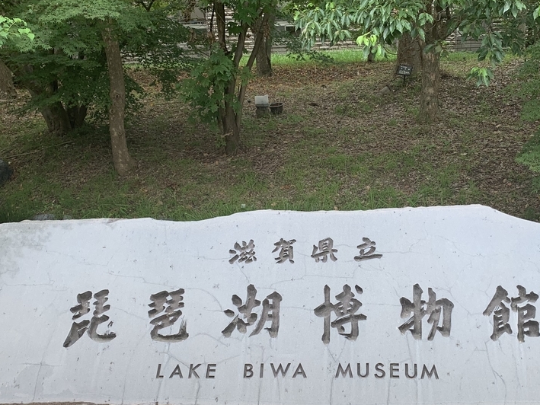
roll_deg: +2.7
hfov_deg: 42.7
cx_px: 328
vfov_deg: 32.8
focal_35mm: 44
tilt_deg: -16.2
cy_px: 247
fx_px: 687
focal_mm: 4.25
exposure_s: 1/173
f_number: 1.8
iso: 25
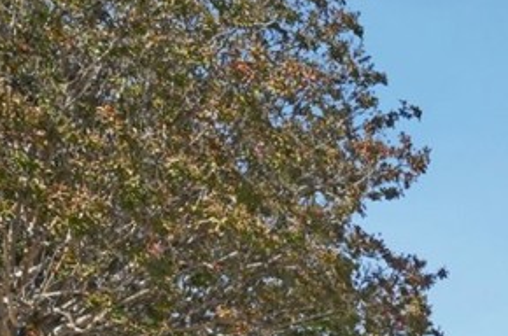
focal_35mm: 53
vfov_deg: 20.2
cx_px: 690
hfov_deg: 29.0
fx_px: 746
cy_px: 562
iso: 250
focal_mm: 15
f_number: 22
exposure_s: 1/80
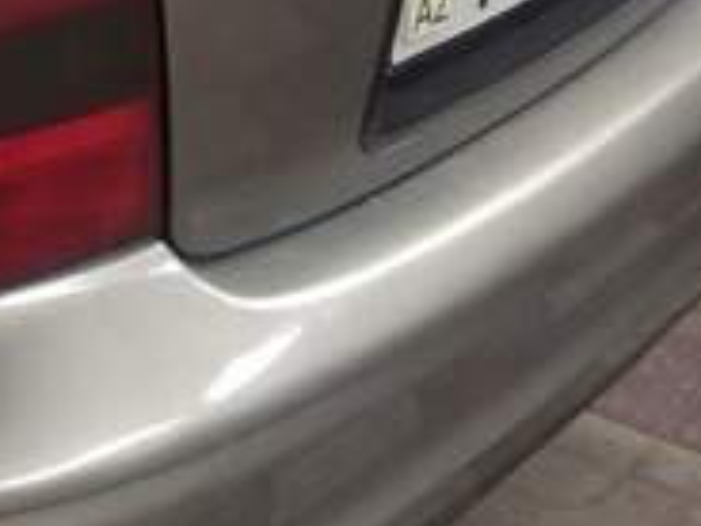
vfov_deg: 13.9
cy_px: -40
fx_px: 2106
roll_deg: +4.0
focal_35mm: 104
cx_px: -545
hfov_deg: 16.1
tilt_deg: -22.5
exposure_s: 1/100
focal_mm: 4.15
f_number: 2.2
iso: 64
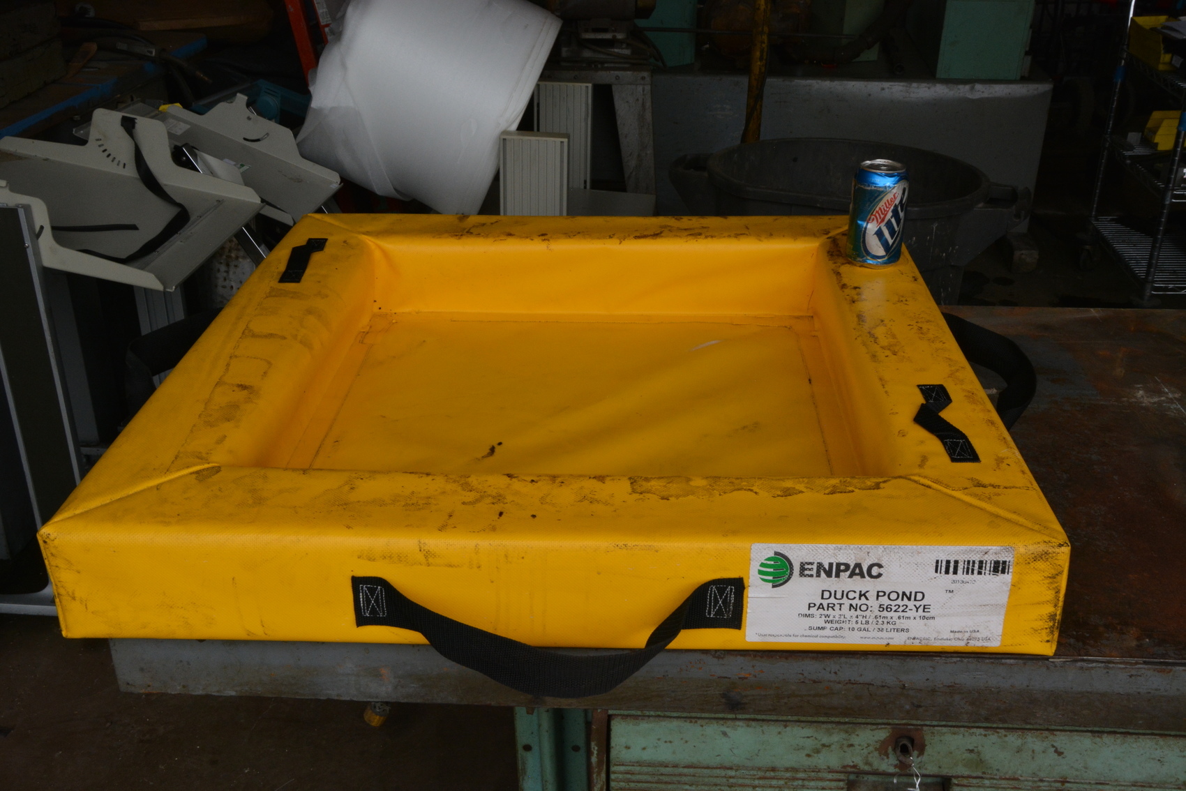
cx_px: 593
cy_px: 396
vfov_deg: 35.5
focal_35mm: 38
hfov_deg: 51.3
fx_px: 1236
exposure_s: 1/200
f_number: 18
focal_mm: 25
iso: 800
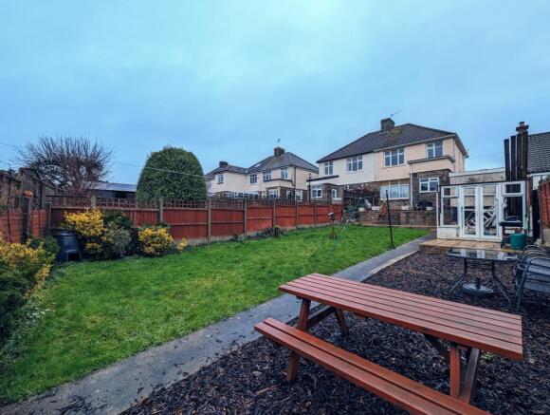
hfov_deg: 106.1
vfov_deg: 90.1
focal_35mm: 13
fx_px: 207
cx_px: 275
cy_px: 208
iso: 42
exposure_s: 1/305
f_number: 2.2
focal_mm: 1.95
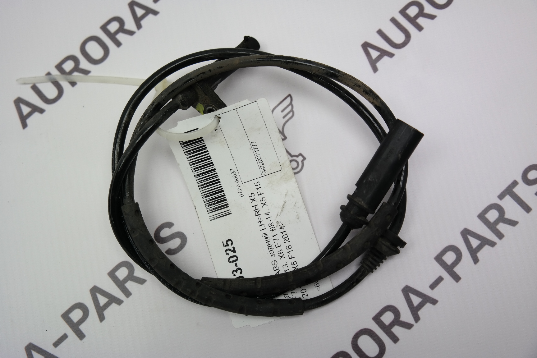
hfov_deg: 47.4
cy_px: 179
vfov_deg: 32.6
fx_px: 612
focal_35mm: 41
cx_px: 268
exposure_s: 1/100
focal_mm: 27
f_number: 4
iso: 200
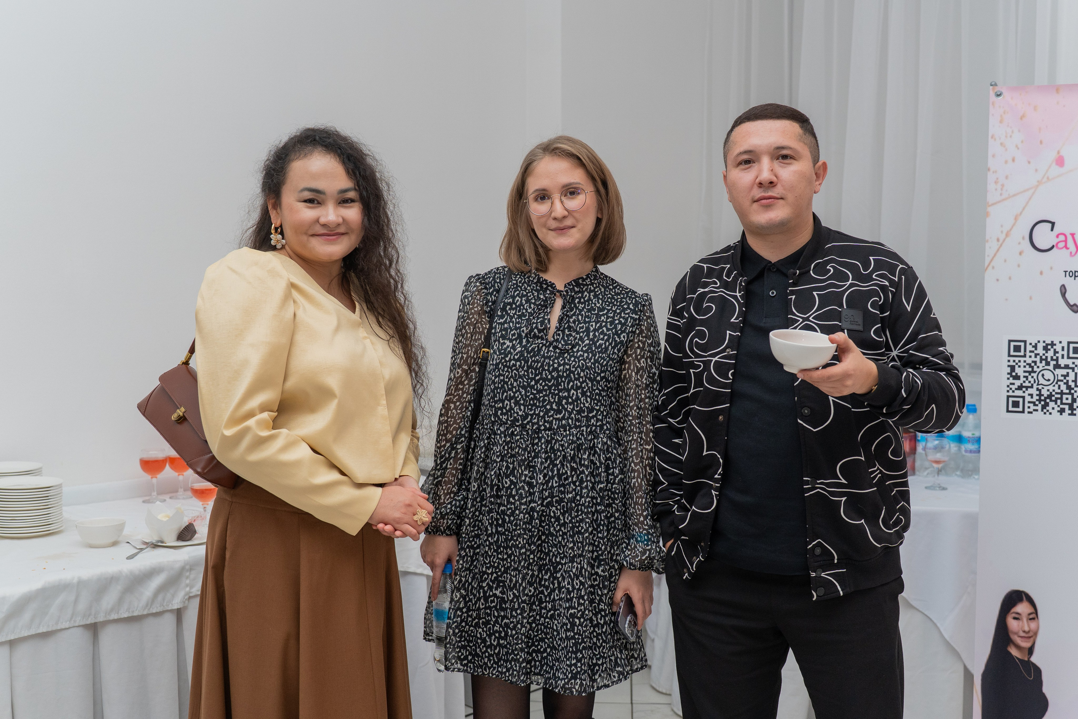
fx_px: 1257
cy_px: 351
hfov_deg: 46.4
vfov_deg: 31.9
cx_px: 538
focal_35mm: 42
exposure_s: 1/200
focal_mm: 37
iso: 1250
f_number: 3.5
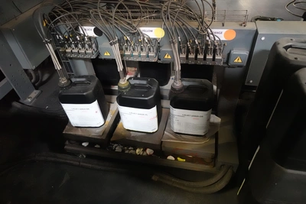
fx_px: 204
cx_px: 153
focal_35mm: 24
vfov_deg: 53.2
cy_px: 102
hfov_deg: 73.7
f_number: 1.8
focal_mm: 8.8
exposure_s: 1/60
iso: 6400
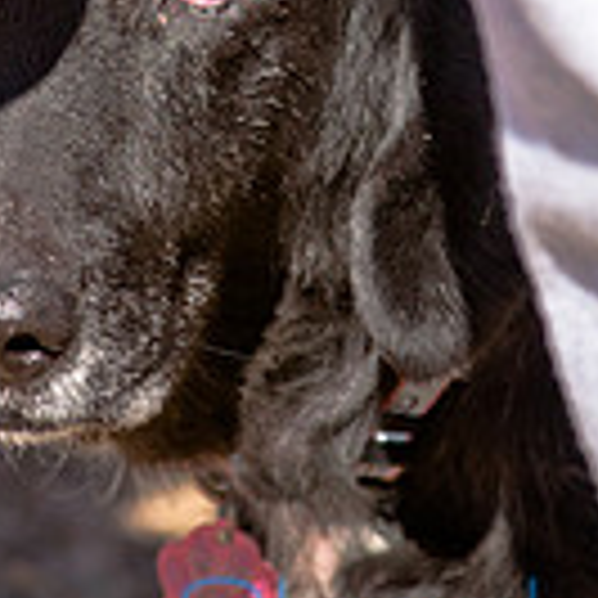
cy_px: -153
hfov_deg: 2.0
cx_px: 214
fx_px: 16887
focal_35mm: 864
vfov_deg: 2.0
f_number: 5
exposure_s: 1/800
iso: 200
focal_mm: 200
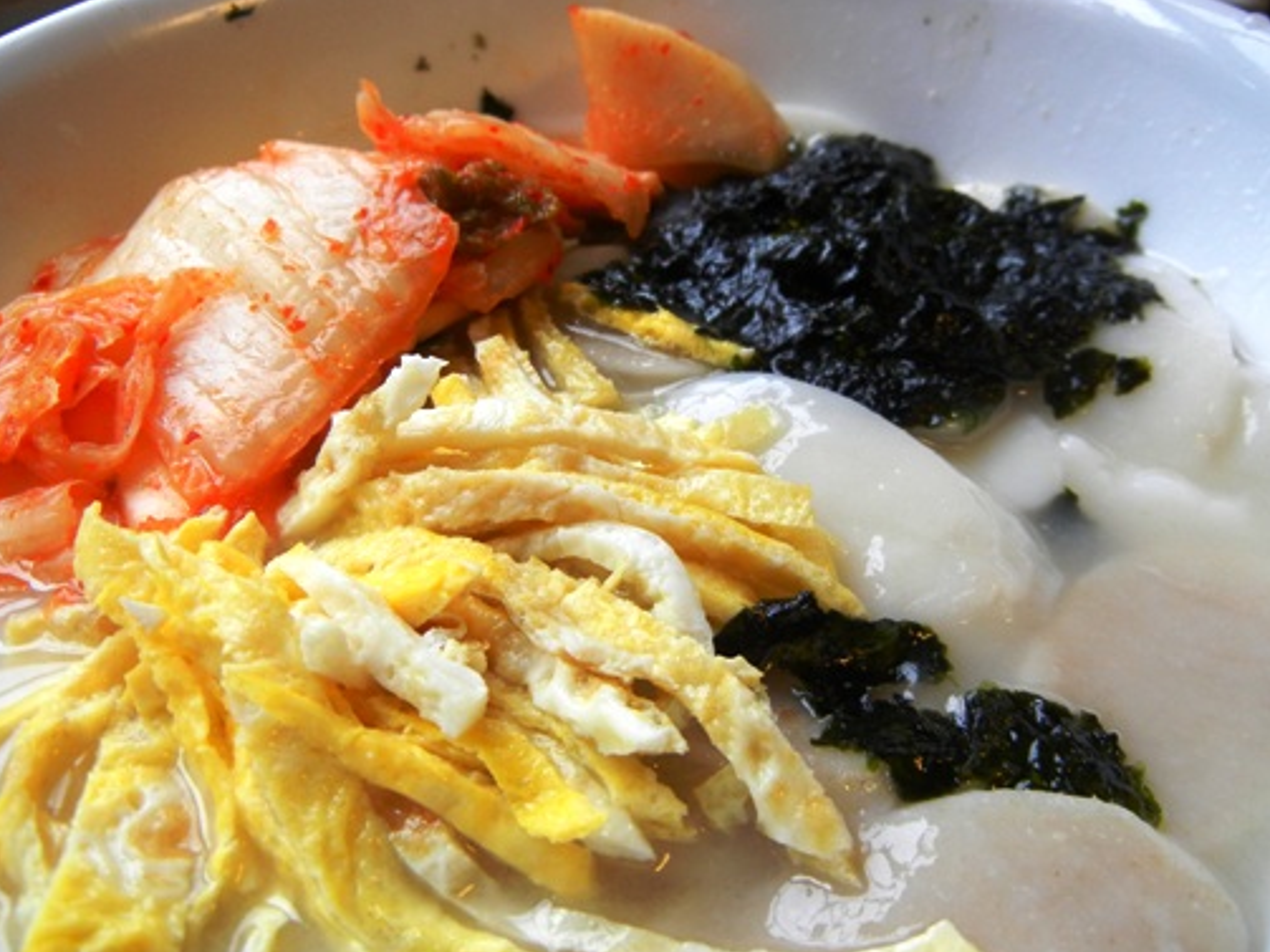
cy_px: 482
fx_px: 1137
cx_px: 639
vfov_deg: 45.4
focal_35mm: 31
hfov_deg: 58.4
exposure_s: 1/42.7
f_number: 3.5
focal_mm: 5.4
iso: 160
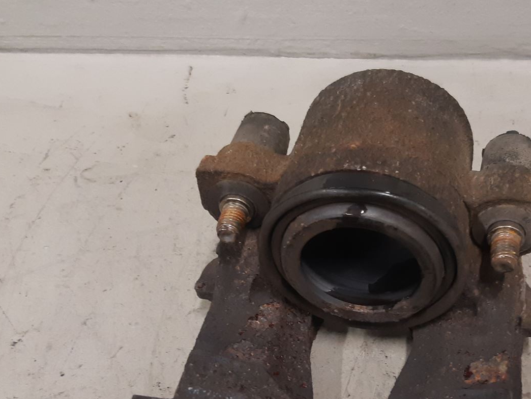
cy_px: 290
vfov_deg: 28.2
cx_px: 336
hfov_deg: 37.2
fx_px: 782
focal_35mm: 51
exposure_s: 1/50
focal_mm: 3.93
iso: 200
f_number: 1.7
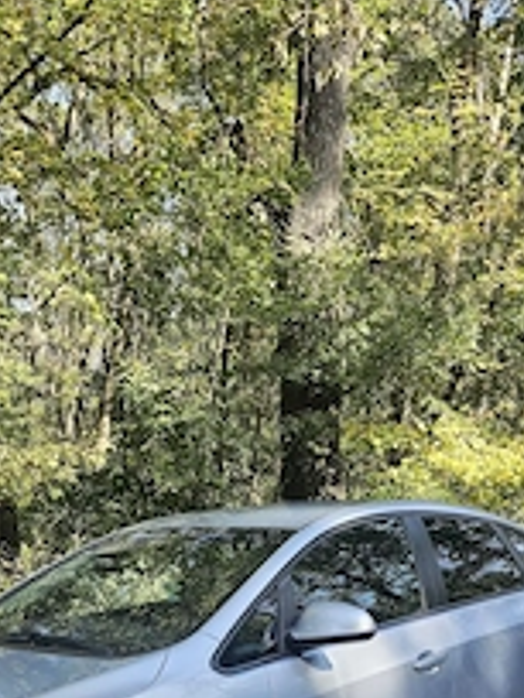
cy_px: 677
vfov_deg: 38.0
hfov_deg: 31.9
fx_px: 908
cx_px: 175
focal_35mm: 45
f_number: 1.8
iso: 25
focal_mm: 5.4
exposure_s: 1/204
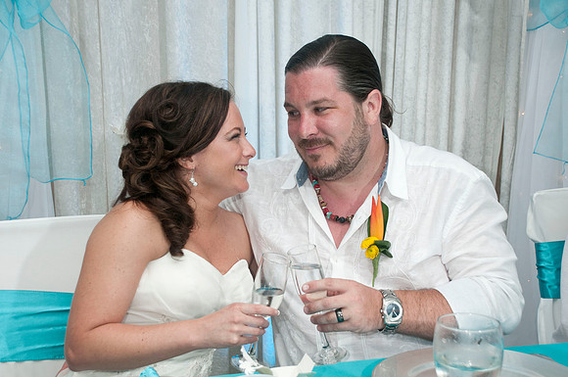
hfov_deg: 33.4
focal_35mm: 60
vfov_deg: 22.6
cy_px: 188
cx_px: 284
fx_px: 945
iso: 400
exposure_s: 1/160
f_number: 5.6
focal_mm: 40
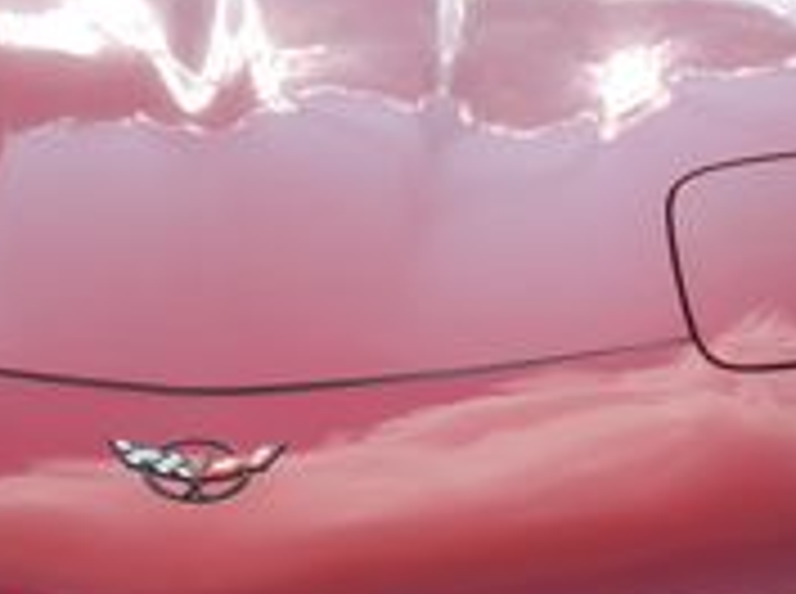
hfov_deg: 22.4
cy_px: 297
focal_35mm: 87
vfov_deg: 16.9
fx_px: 1997
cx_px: 238
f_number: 3
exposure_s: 1/400
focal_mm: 4.3
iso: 80
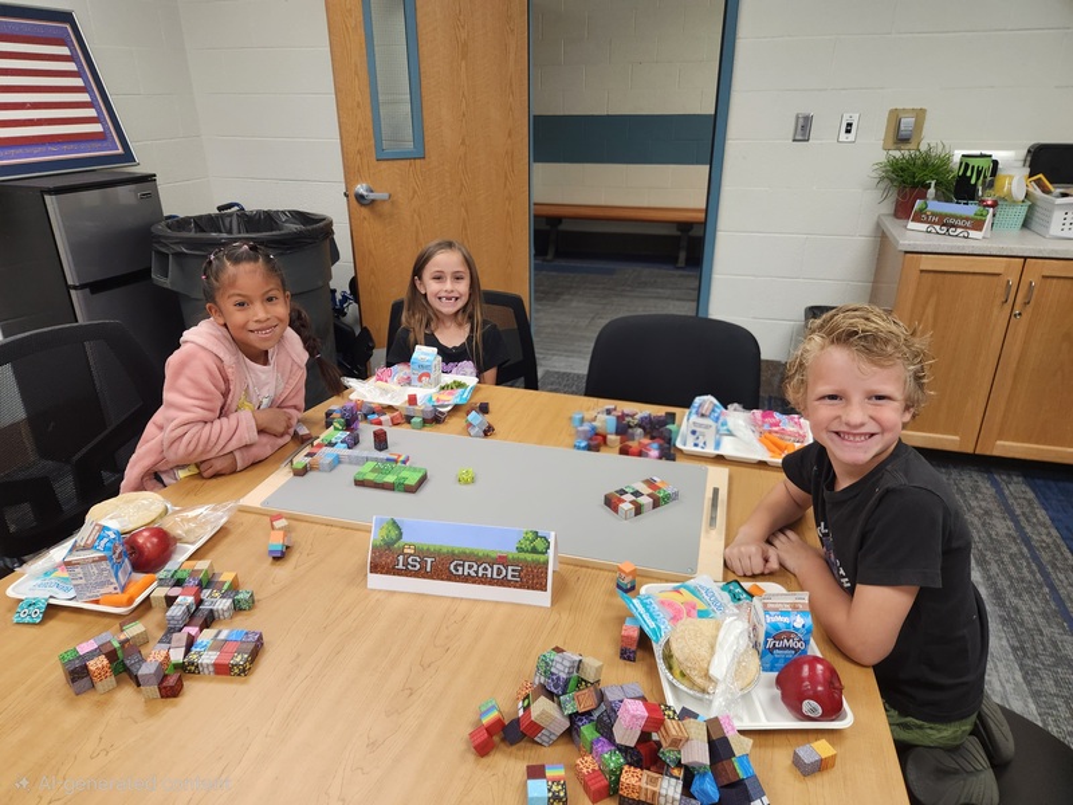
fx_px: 713
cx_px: 536
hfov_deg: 73.9
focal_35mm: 23
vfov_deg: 58.9
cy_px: 402
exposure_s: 1/182
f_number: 1.8
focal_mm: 5.4
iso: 200
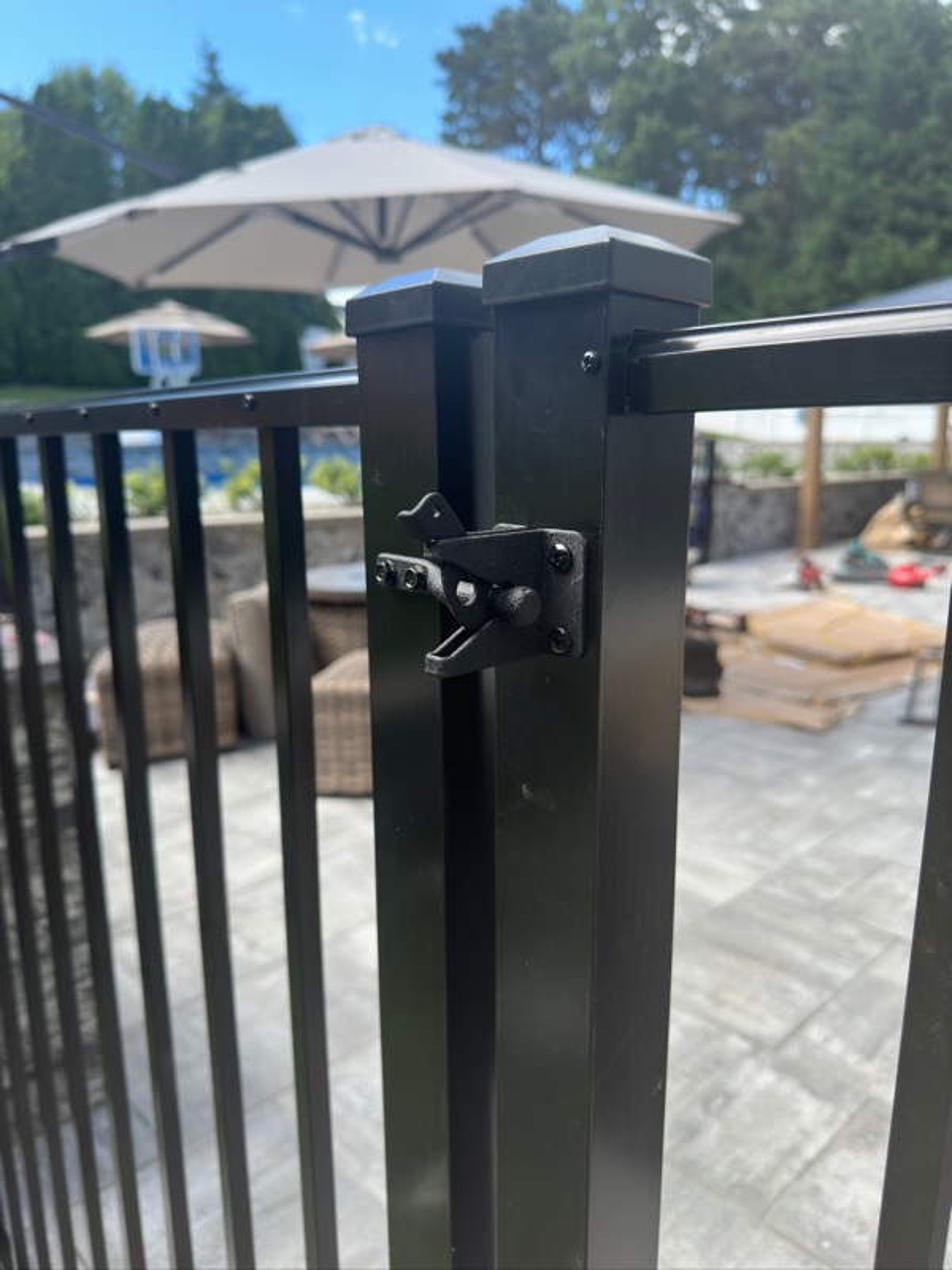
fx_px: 880
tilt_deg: -11.4
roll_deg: +0.1
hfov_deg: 56.8
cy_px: 635
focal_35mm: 24
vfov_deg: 71.6
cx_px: 476
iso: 100
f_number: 1.78
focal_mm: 6.86
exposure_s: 1/1029
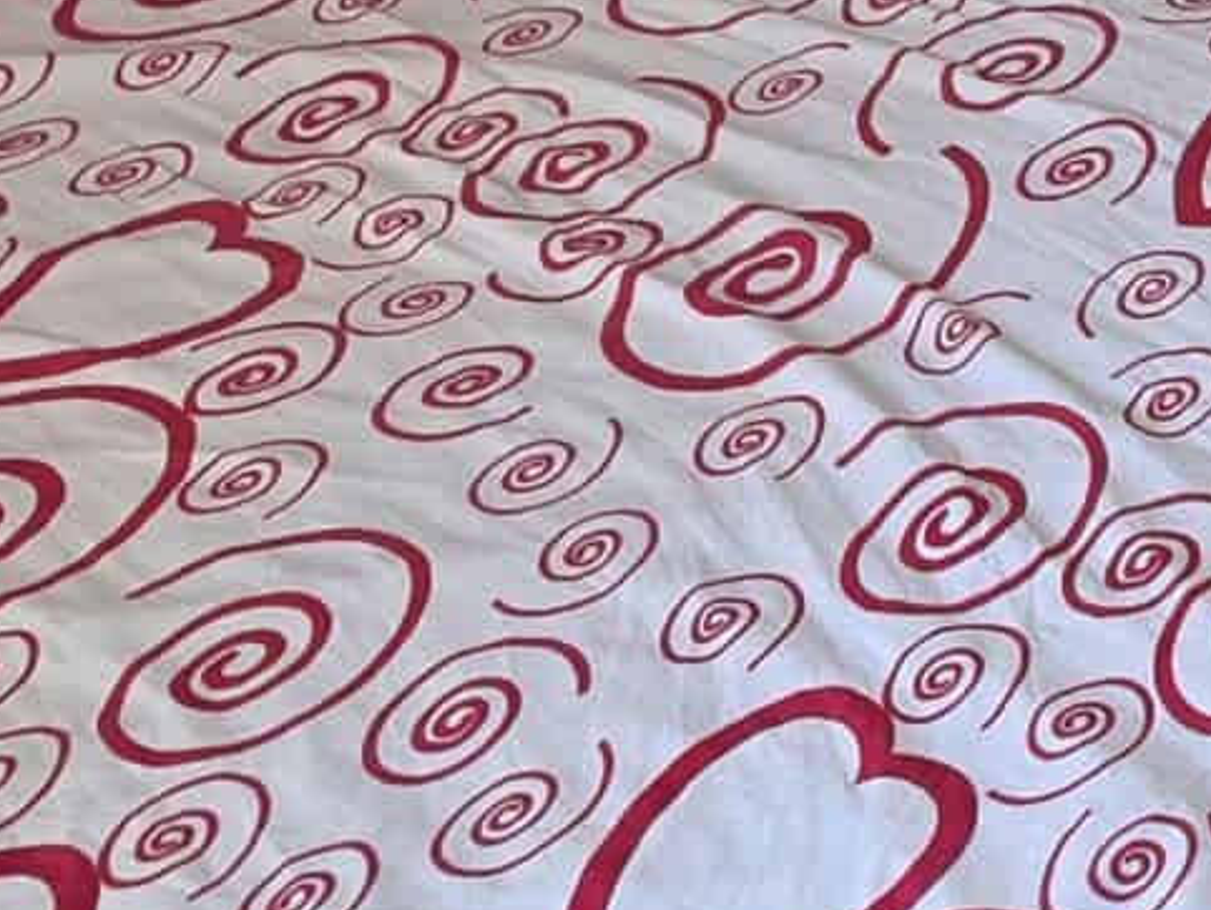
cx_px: 1548
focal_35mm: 69
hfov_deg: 24.7
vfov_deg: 19.0
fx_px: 2415
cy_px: -422
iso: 50
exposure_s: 1/100
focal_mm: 2.2
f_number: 1.9
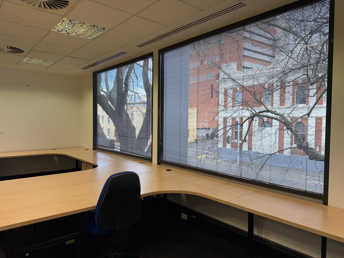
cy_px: 129
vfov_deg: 56.8
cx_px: 172
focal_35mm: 24
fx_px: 239
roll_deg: -0.6
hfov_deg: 71.6
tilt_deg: -1.7
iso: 80
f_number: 1.78
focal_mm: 6.76
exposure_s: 1/100
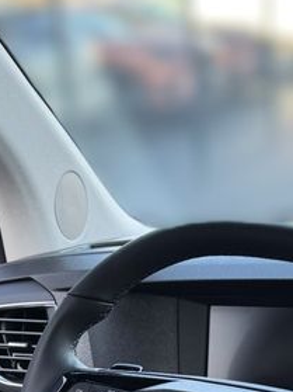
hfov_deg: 16.7
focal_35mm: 88
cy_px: 434
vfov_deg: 21.1
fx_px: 994
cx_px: 231
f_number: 1.78
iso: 64
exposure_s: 1/170
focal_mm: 6.76
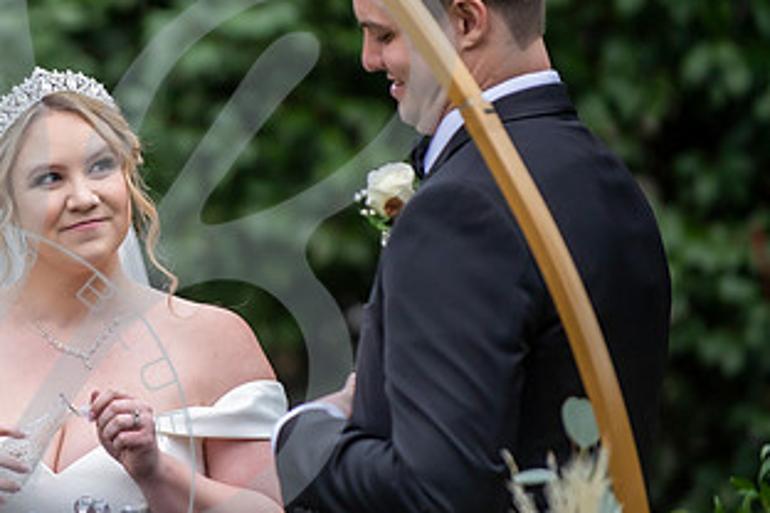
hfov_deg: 5.5
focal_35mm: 372
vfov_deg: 3.7
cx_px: 64
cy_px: 263
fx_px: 7956
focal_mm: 200
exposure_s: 1/640
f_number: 2.8
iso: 640
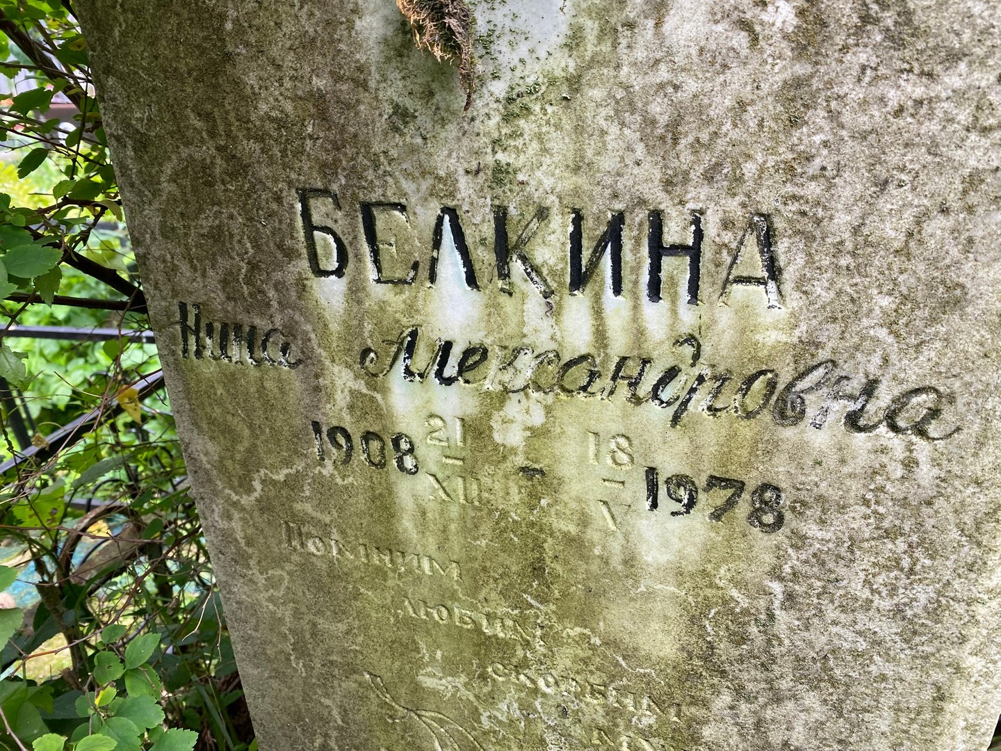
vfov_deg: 53.1
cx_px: 500
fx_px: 752
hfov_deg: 67.3
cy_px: 376
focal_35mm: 26
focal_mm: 4.25
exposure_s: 1/121
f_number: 1.8
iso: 80
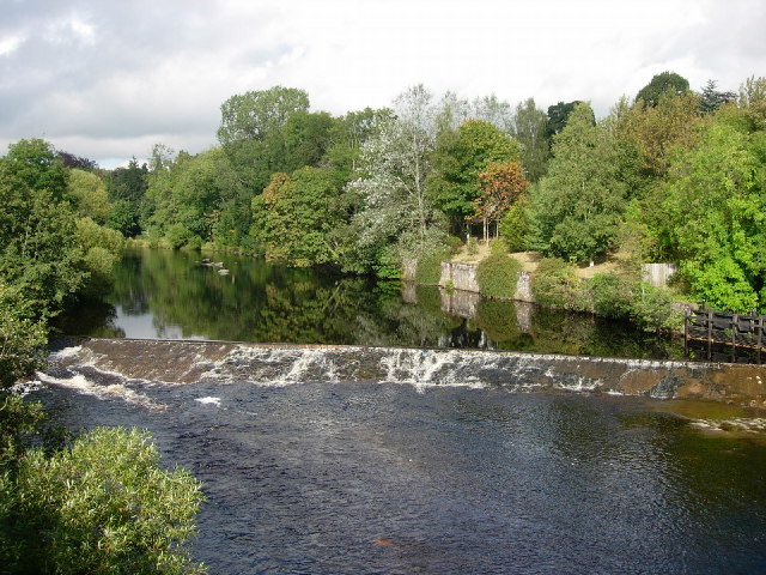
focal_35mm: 38
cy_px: 288
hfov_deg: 49.0
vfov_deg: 37.7
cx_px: 383
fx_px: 841
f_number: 2.8
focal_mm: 7.8
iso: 64
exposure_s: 1/1024
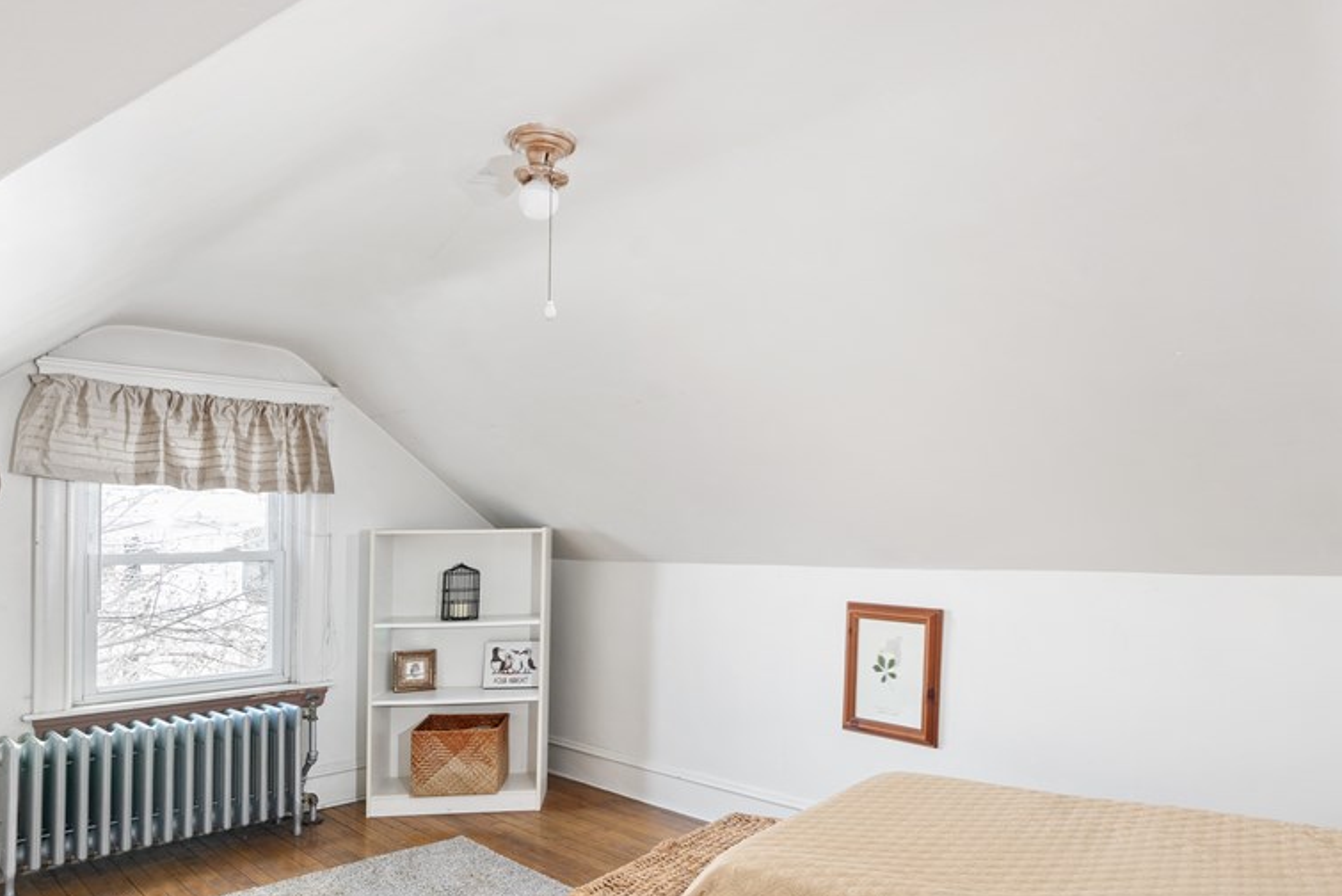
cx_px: 758
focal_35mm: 23
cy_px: 583
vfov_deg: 54.2
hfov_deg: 75.7
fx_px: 858
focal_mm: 16
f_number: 8
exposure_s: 1/30
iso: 320
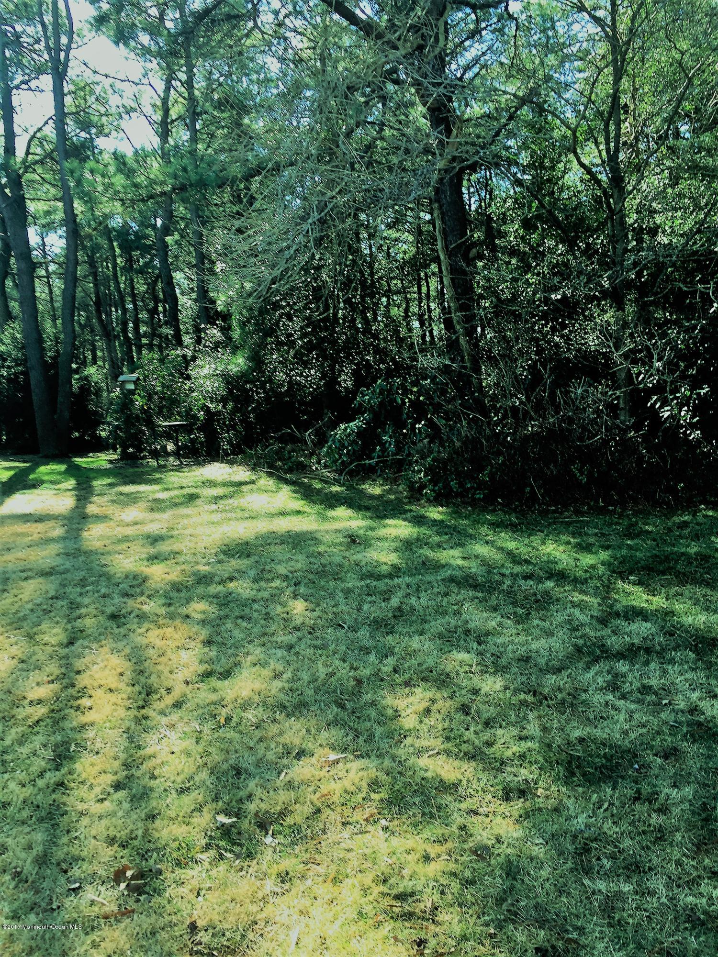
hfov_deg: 48.2
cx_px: 359
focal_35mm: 29
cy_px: 478
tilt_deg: -4.9
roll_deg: +3.2
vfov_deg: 61.7
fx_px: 802
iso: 32
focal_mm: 4.15
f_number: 2.2
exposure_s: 1/172
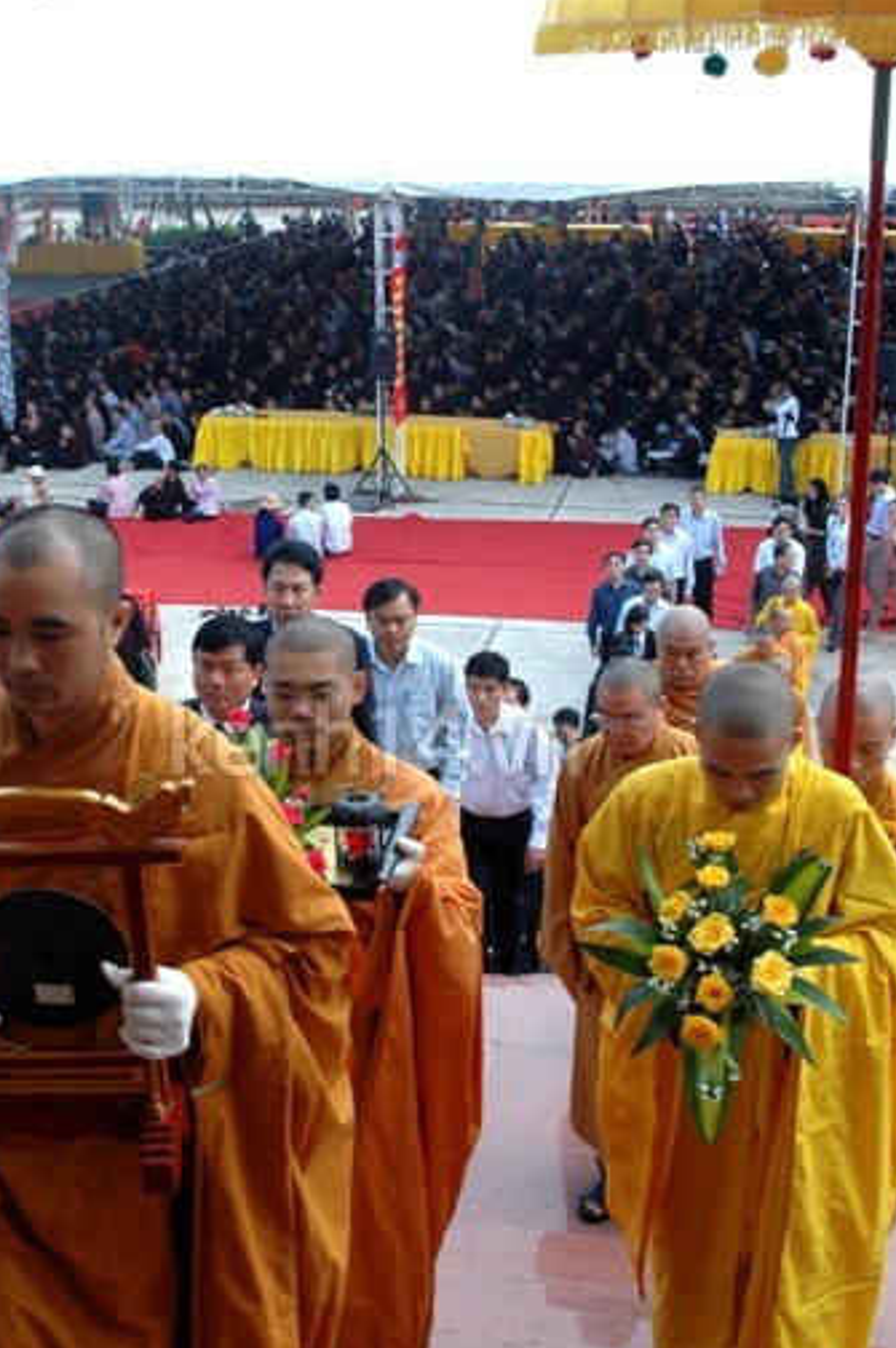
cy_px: 621
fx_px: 1870
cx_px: 373
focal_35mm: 50
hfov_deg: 26.9
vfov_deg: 39.6
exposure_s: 1/60
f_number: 10
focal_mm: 28
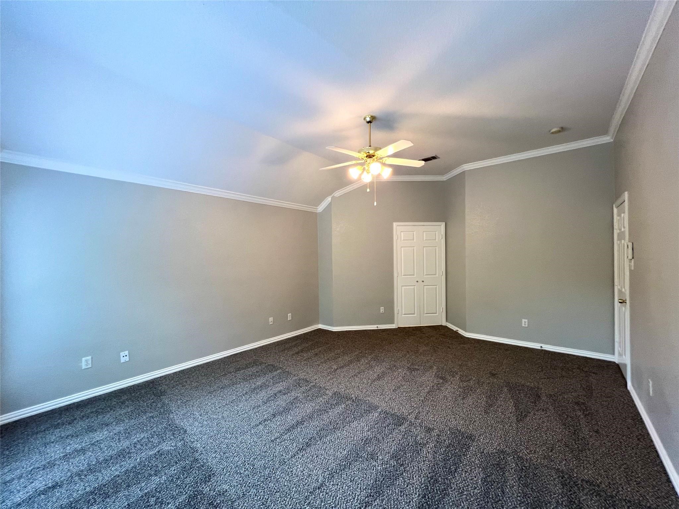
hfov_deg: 106.2
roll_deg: +1.0
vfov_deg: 89.9
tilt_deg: +1.2
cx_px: 340
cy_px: 254
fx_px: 255
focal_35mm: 13
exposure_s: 1/60
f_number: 1.8
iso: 160
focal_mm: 1.57
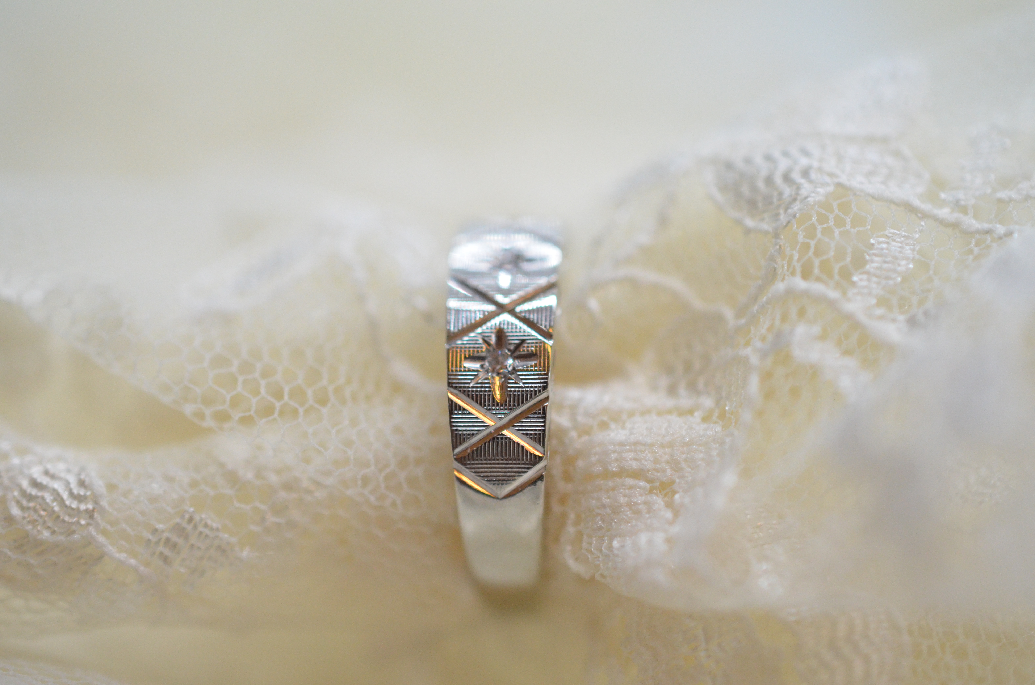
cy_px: 342
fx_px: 1721
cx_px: 518
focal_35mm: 60
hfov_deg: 33.5
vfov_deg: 22.5
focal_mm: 40
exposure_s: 1/2000
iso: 2500
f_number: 4
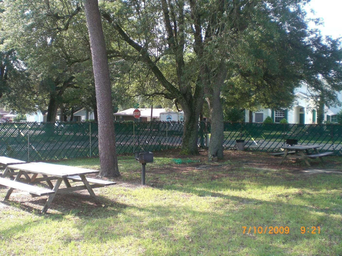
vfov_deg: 37.7
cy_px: 128
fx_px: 375
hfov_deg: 49.0
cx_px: 171
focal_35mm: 38
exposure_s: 1/250
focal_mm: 6.3
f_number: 3.1
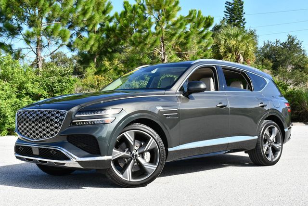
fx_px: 445
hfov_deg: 38.2
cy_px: 103
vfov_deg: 26.0
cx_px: 154
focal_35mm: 52
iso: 200
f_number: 7.1
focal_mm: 26
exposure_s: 1/250
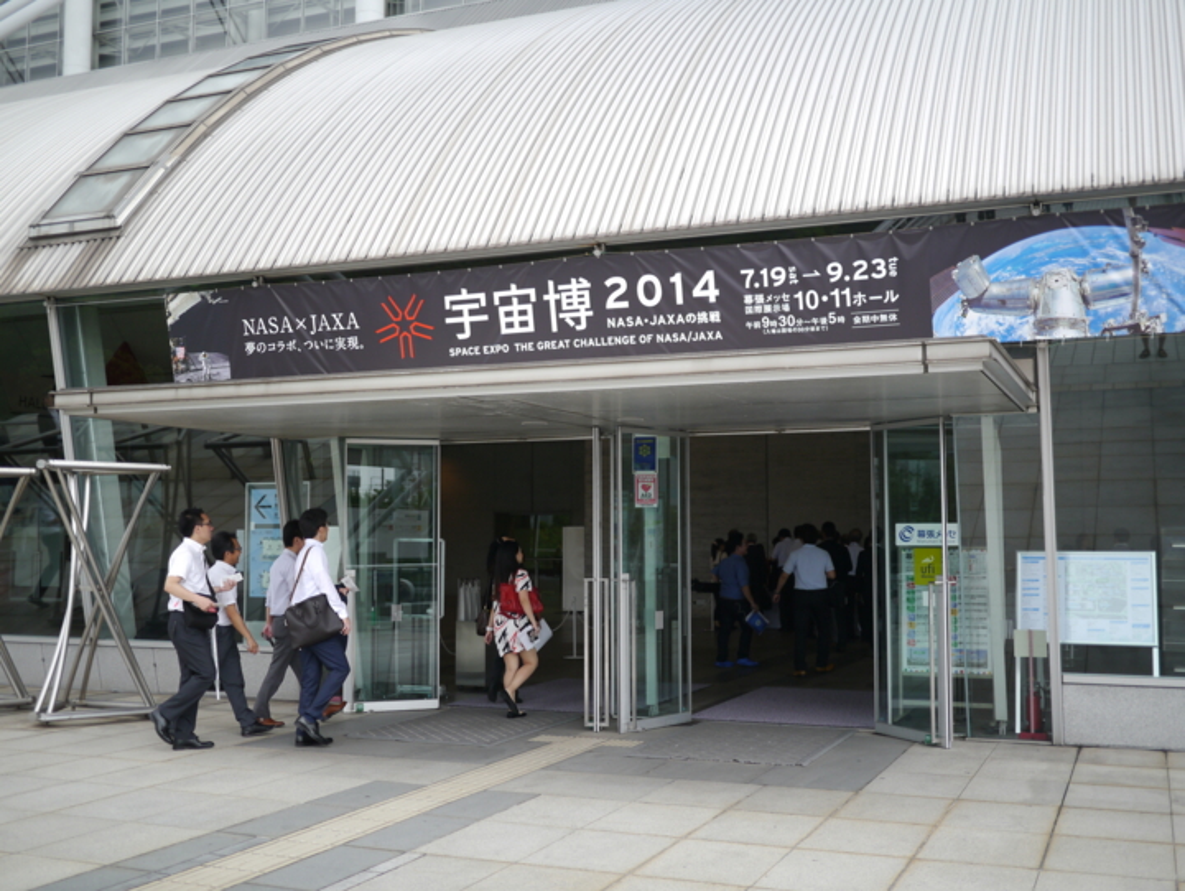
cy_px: 446
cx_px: 592
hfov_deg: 46.8
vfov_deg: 36.0
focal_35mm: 40
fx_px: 1370
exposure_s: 1/640
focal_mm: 20
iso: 160
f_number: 1.7
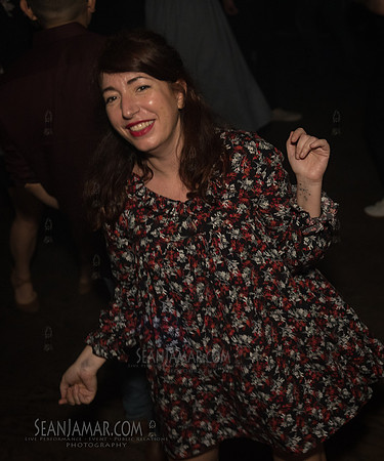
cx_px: 303
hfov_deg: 27.6
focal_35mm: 55
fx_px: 768
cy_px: 230
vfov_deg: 33.4
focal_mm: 40
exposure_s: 1/250
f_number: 3.5
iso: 2000
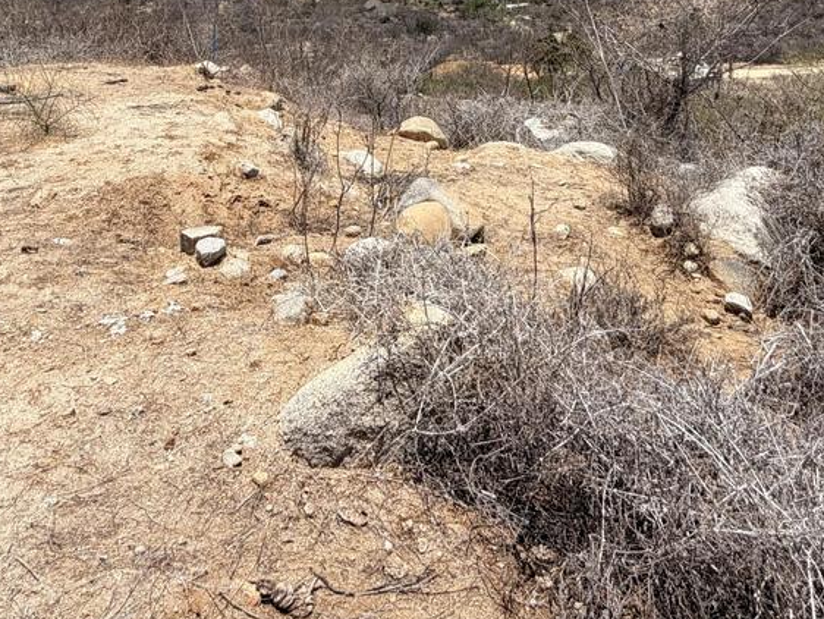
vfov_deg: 36.8
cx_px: 468
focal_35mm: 34
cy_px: -21
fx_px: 810
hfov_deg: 53.8
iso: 20
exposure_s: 1/1368
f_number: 2.2
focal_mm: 2.22
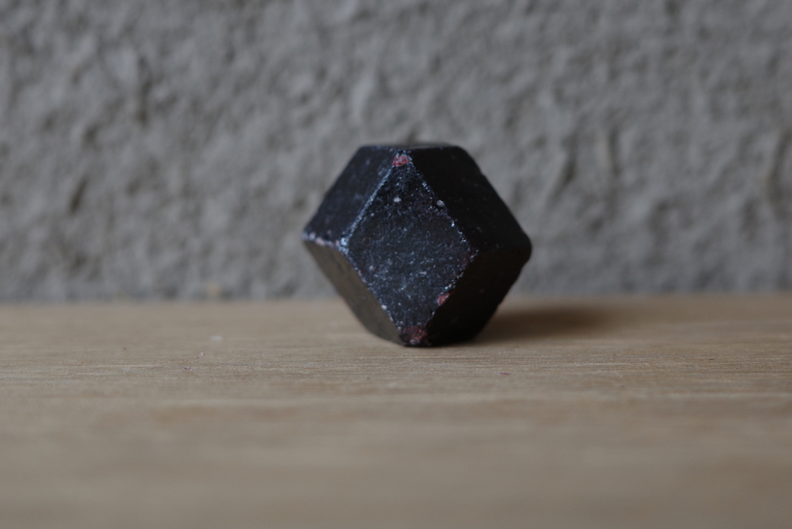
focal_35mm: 58
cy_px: 186
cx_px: 406
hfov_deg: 34.5
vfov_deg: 23.3
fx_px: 1276
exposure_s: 1/125
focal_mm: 26
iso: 200
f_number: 2.8
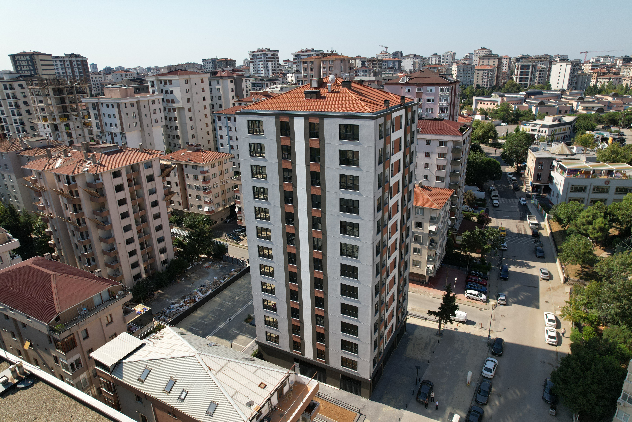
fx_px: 386
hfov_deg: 78.6
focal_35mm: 22
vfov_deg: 57.2
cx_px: 316
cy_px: 211
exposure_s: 1/200
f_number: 2.8
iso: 110
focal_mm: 8.38
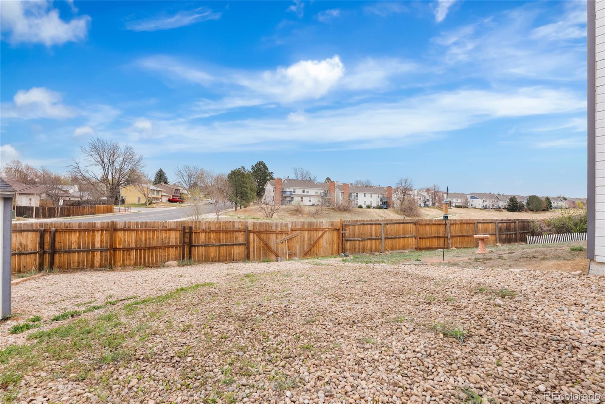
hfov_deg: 90.0
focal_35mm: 18
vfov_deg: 67.4
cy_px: 202
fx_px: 303
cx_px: 302
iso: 200
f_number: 8
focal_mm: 18
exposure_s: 1/80
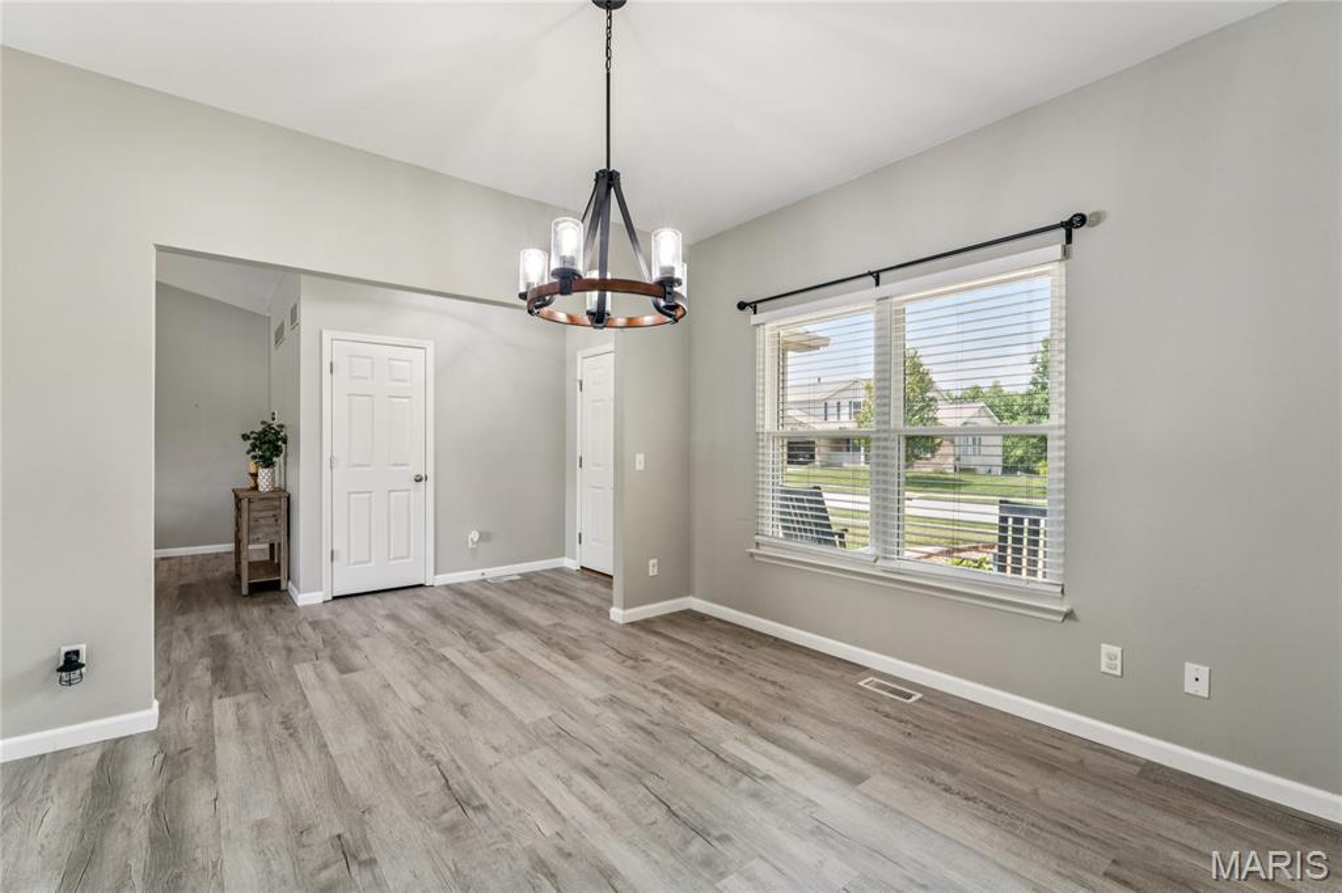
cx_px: 671
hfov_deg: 97.5
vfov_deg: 74.4
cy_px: 446
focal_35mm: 16
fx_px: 589
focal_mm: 15.8
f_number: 13
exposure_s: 1/8
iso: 320
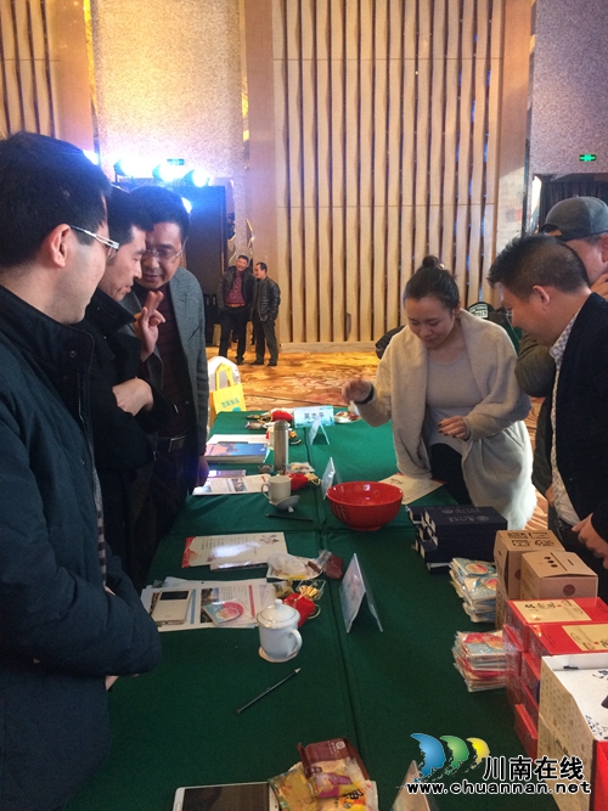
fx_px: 679
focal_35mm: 29
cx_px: 304
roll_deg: +1.5
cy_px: 406
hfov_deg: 48.2
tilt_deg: -11.6
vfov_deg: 61.7
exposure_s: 1/33
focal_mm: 4.15
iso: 320
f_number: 2.2
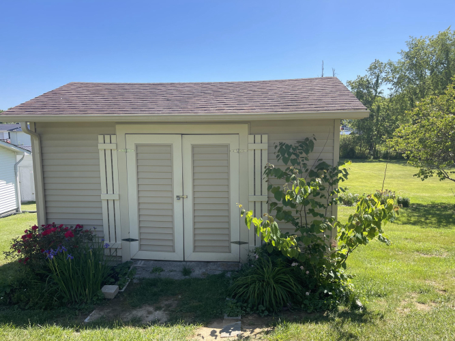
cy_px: 170
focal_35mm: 25
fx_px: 329
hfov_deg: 69.4
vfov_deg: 54.9
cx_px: 228
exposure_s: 1/1946
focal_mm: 5.1
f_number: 1.6
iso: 32
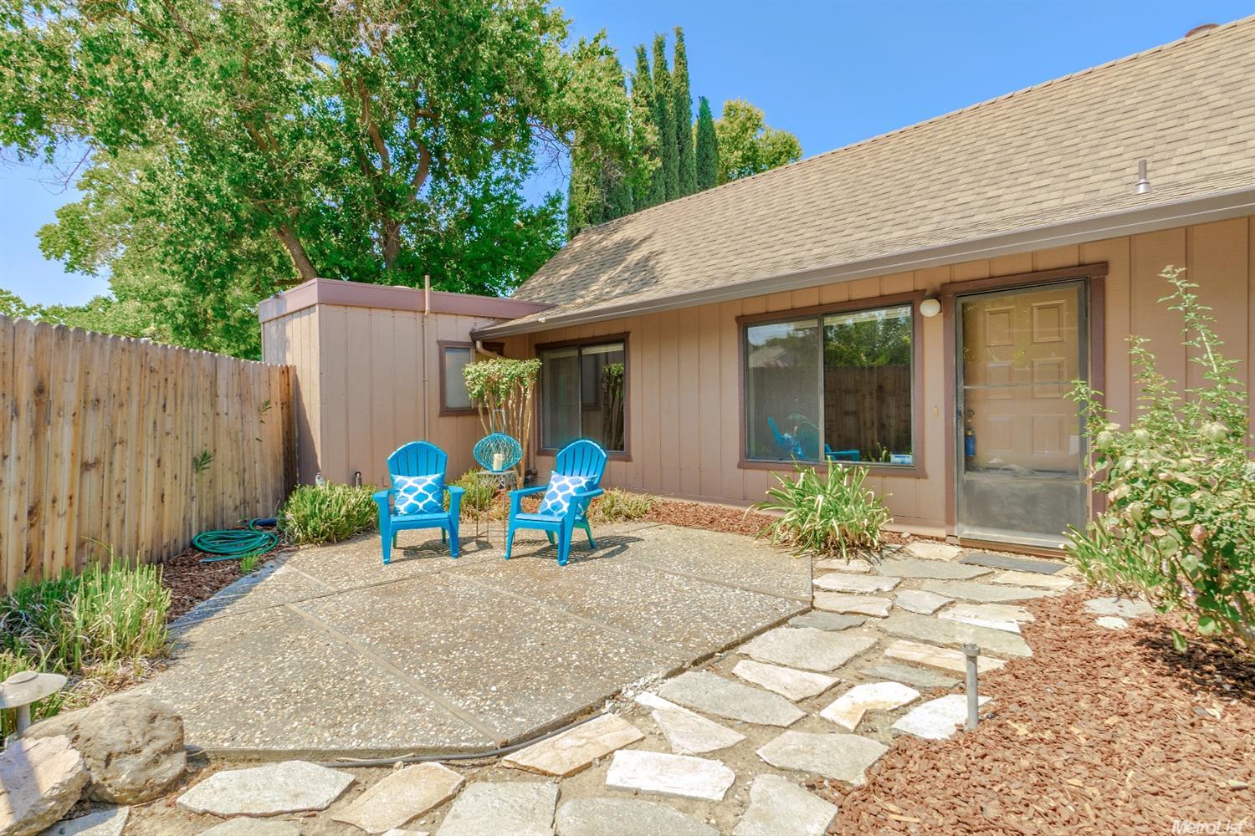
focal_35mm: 18
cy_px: 418
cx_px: 628
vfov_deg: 67.4
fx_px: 627
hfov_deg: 90.0
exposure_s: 1/60
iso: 100
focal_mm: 12
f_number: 9
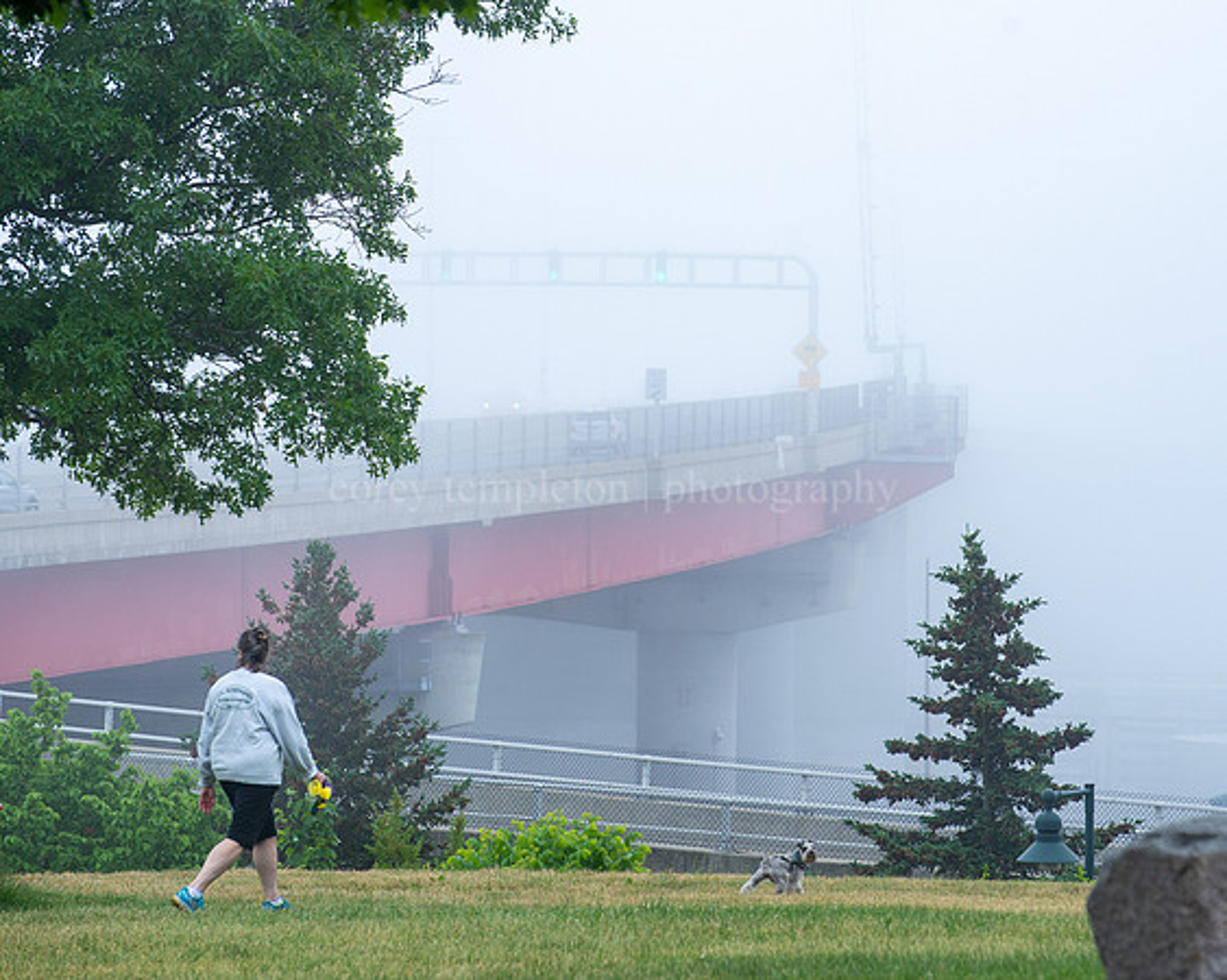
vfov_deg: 8.3
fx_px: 6745
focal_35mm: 186
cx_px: 723
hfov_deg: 10.4
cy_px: 428
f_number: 8
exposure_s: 1/200
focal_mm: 145
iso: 160
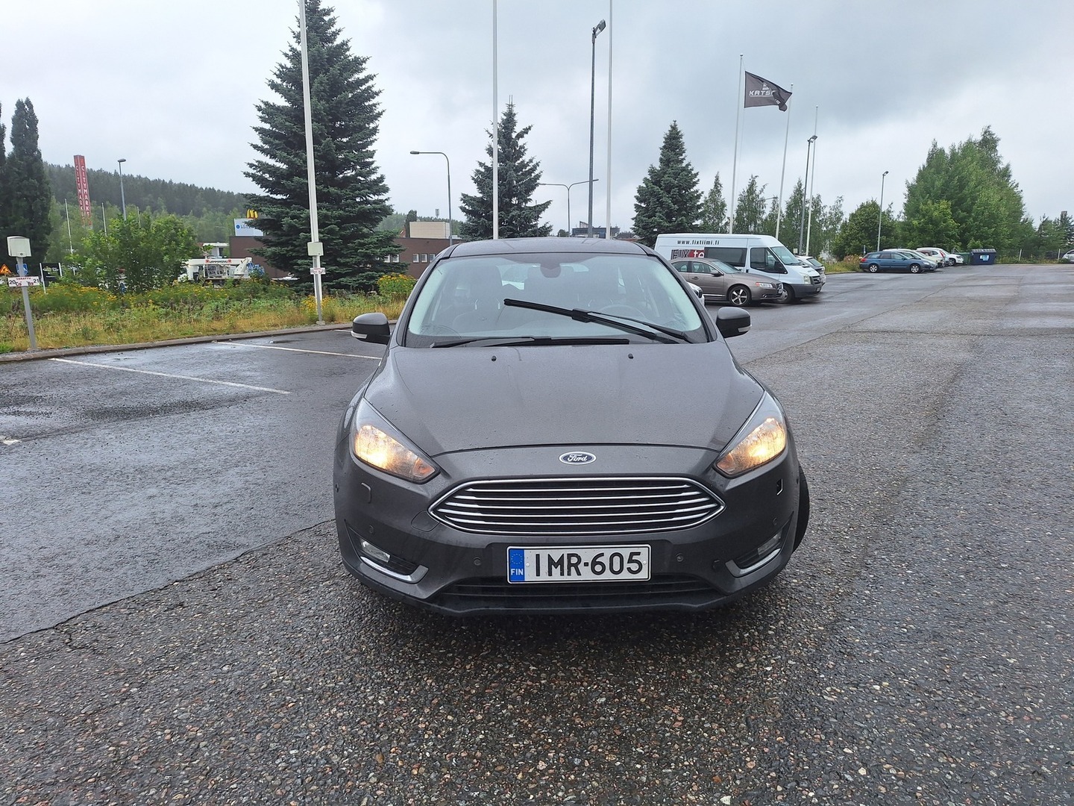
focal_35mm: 23
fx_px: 714
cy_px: 403
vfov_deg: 58.9
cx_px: 537
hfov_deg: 73.9
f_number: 1.8
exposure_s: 1/1055
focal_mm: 5.54
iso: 40
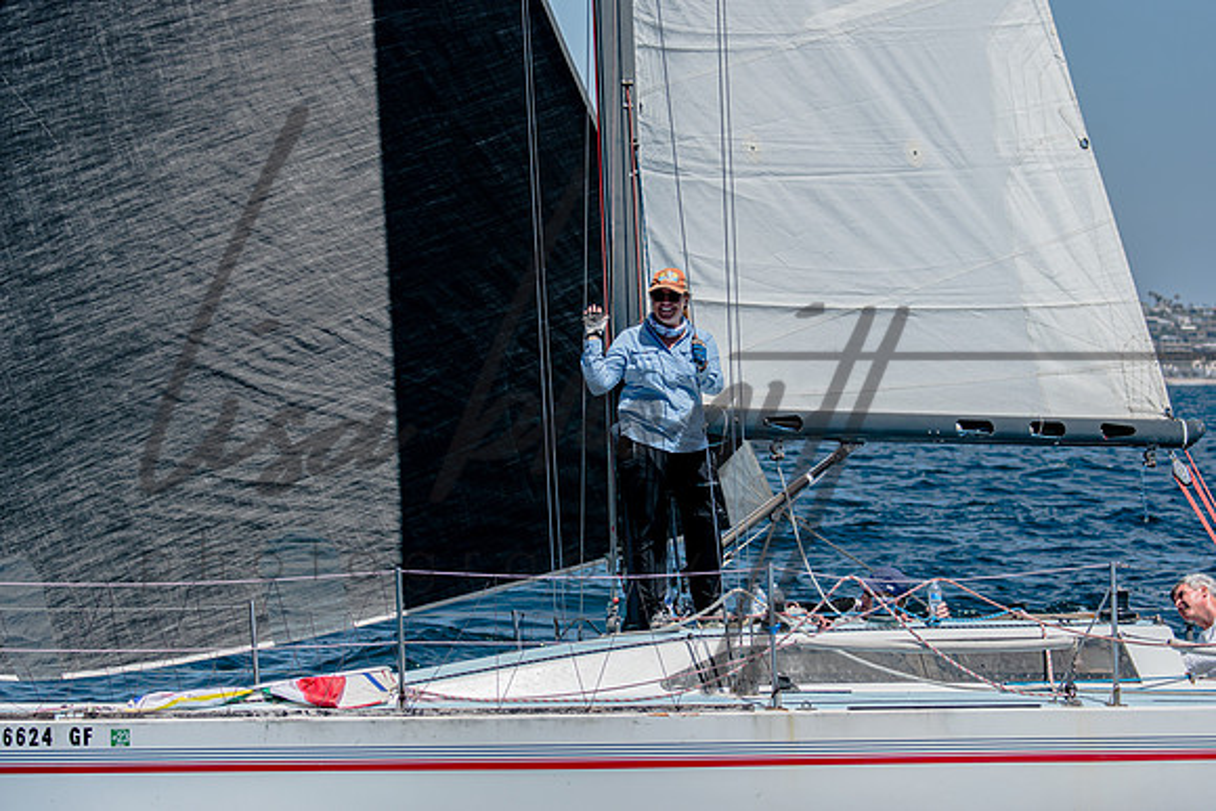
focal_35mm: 165
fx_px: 5574
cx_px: 608
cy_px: 406
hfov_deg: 12.4
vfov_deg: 8.3
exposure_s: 1/2000
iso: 200
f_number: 5
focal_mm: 110
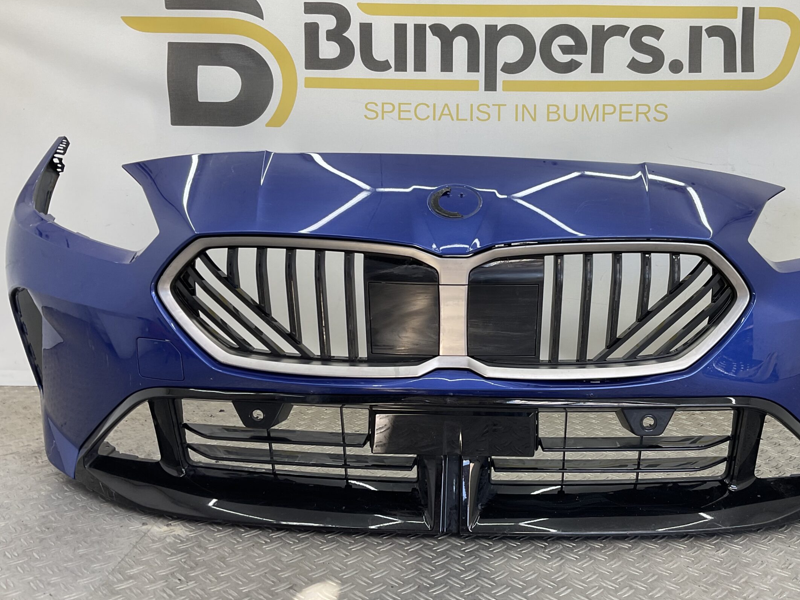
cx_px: 476
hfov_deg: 52.3
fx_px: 809
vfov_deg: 40.7
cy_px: 302
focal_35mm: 35
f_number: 1.8
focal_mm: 3
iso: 16
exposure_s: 1/101
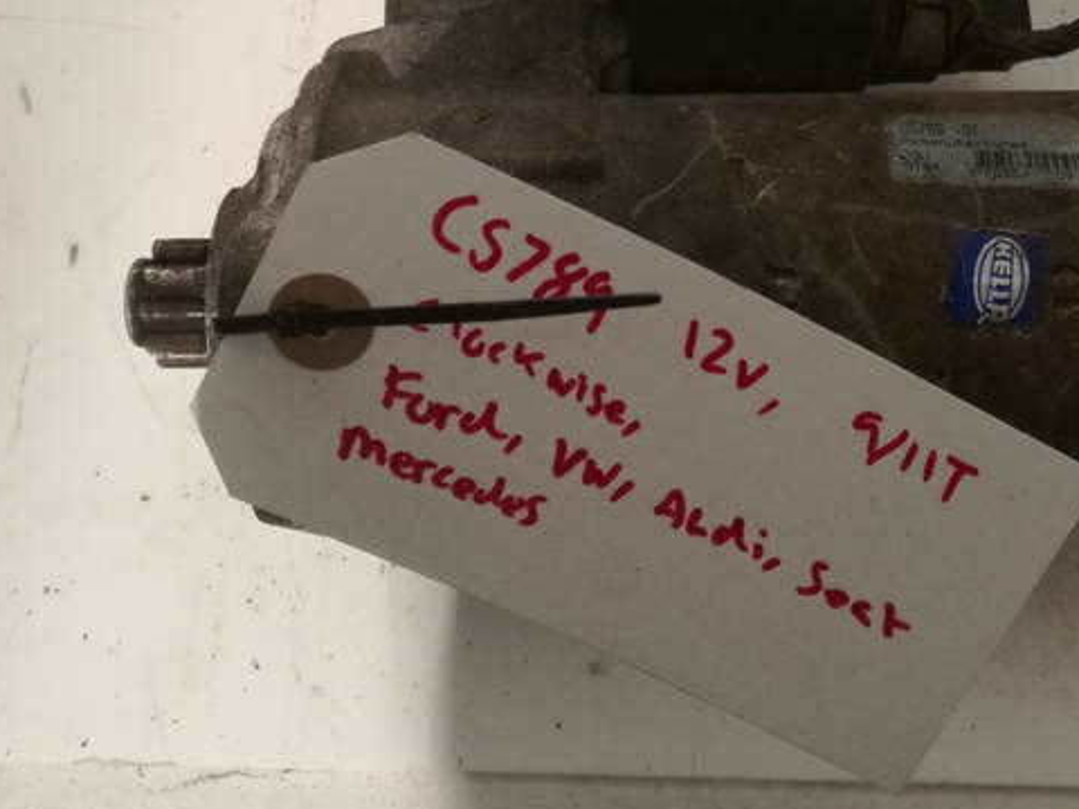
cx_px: 690
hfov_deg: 41.7
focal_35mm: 45
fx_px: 1403
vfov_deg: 31.5
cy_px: 187
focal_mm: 4.04
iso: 320
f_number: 2
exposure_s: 1/25
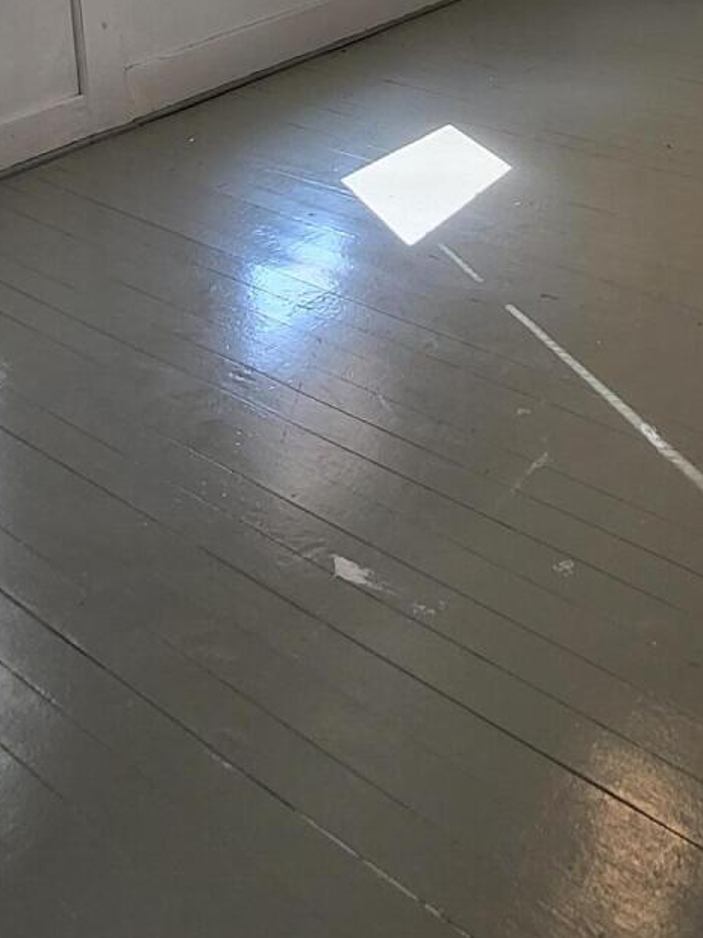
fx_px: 1138
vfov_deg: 38.8
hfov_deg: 34.0
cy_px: -35
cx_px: 471
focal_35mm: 42
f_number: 2.2
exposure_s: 1/60
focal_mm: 1.74
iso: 64
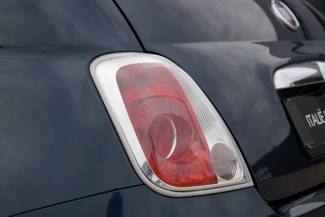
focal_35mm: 70
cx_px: 162
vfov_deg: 19.5
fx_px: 632
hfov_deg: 28.8
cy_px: 108
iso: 100
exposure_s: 1/160
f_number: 5.6
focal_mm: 70
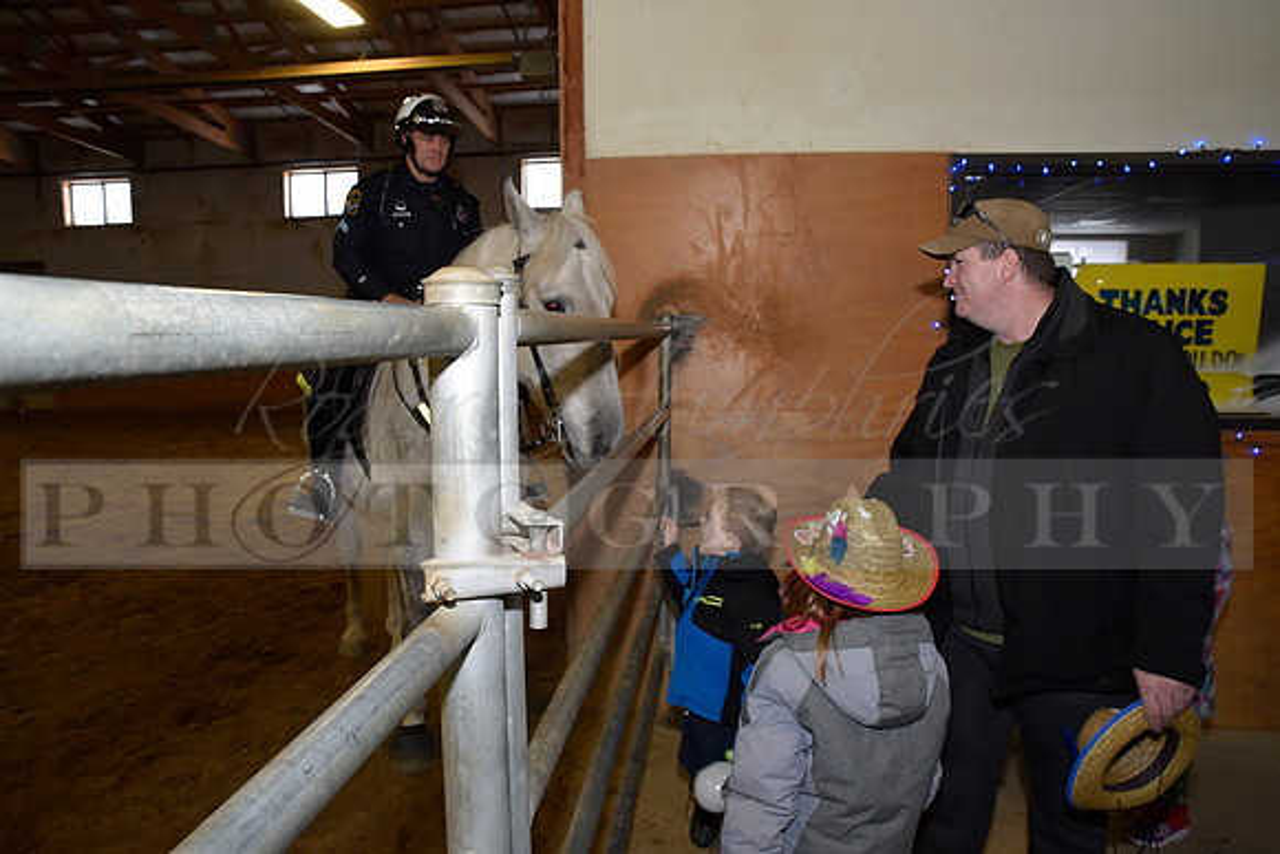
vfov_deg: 53.2
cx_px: 640
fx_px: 853
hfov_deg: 73.7
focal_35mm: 24
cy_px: 427
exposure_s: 1/60
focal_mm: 24
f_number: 8
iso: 1600
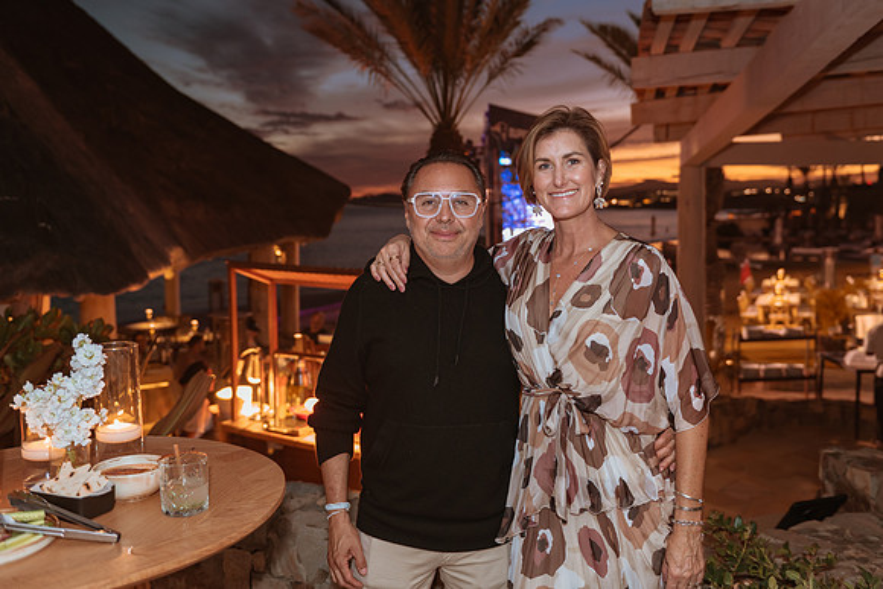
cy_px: 266
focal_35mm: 36
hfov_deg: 52.5
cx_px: 470
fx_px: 895
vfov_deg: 36.4
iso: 500
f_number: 2.8
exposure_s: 1/15
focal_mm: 32
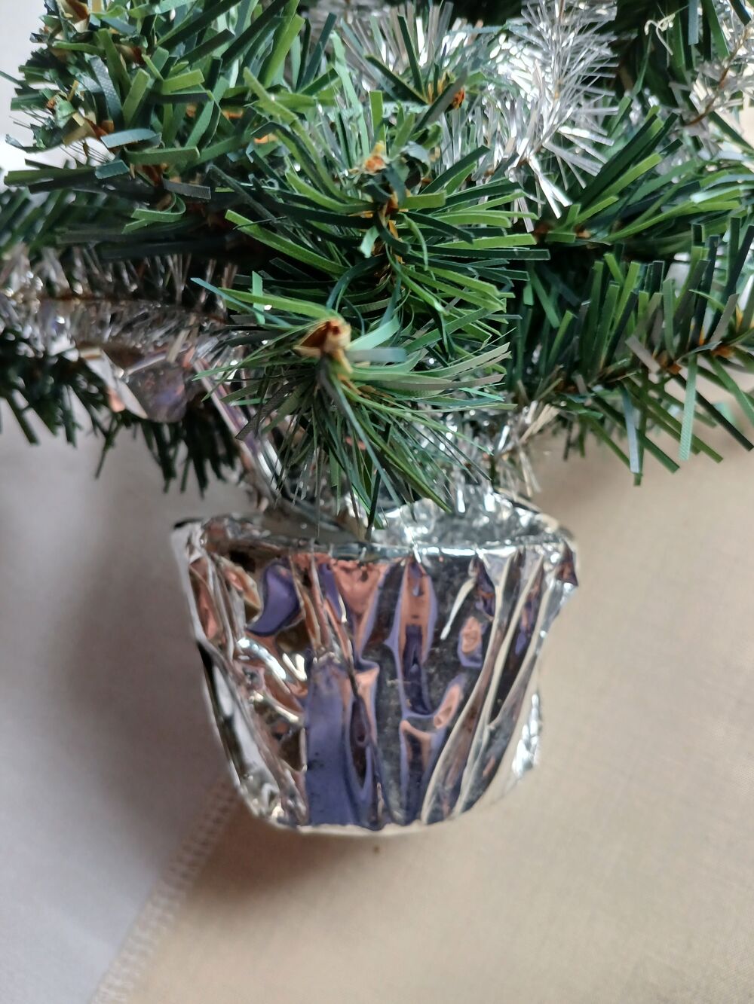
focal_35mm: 26
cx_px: 377
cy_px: 502
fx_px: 755
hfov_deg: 53.1
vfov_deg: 67.3
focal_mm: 3.98
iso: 160
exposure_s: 1/50
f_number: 1.8
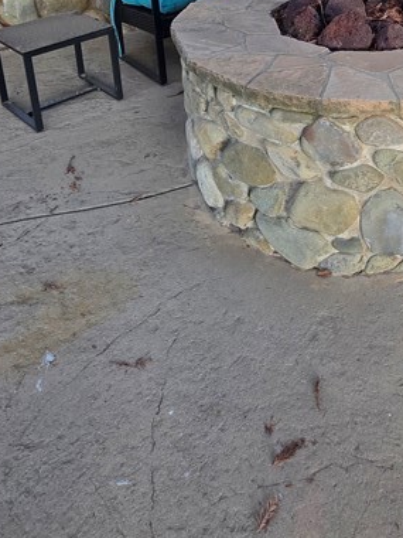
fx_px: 543
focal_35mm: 35
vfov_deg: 43.9
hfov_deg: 39.2
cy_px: -14
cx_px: 320
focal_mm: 2.2
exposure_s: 1/120
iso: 100
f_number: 1.9
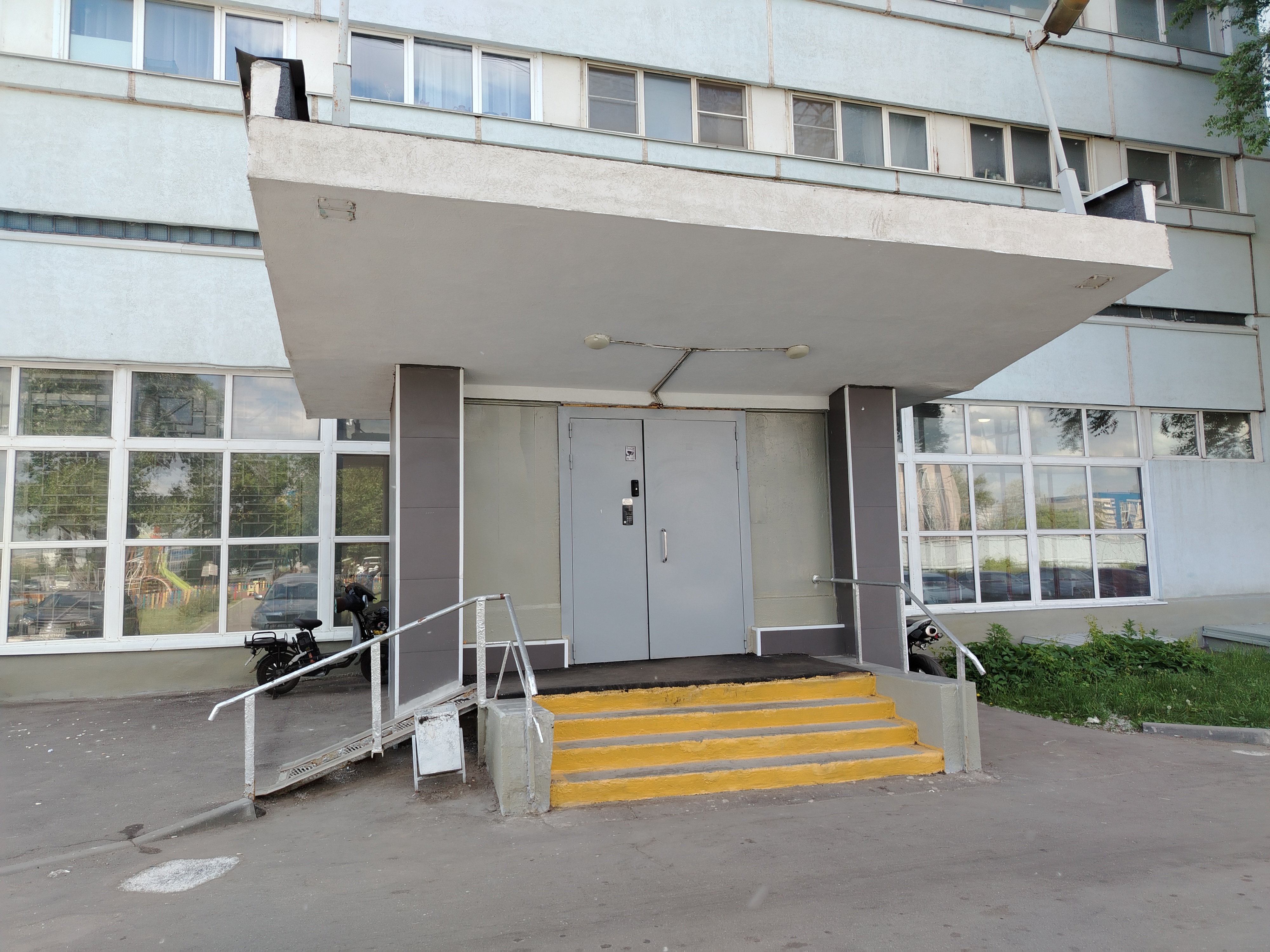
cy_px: 476
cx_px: 635
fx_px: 881
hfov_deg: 71.6
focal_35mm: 24
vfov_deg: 56.8
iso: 100
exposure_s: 1/182
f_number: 1.75
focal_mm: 5.25
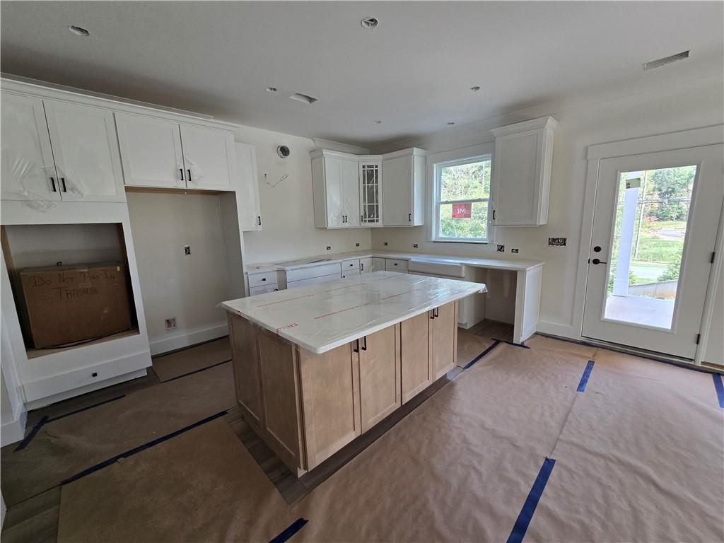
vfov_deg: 89.9
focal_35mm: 13
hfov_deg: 106.2
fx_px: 272
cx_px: 362
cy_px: 272
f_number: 2.2
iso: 64
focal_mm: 2.2
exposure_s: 1/120
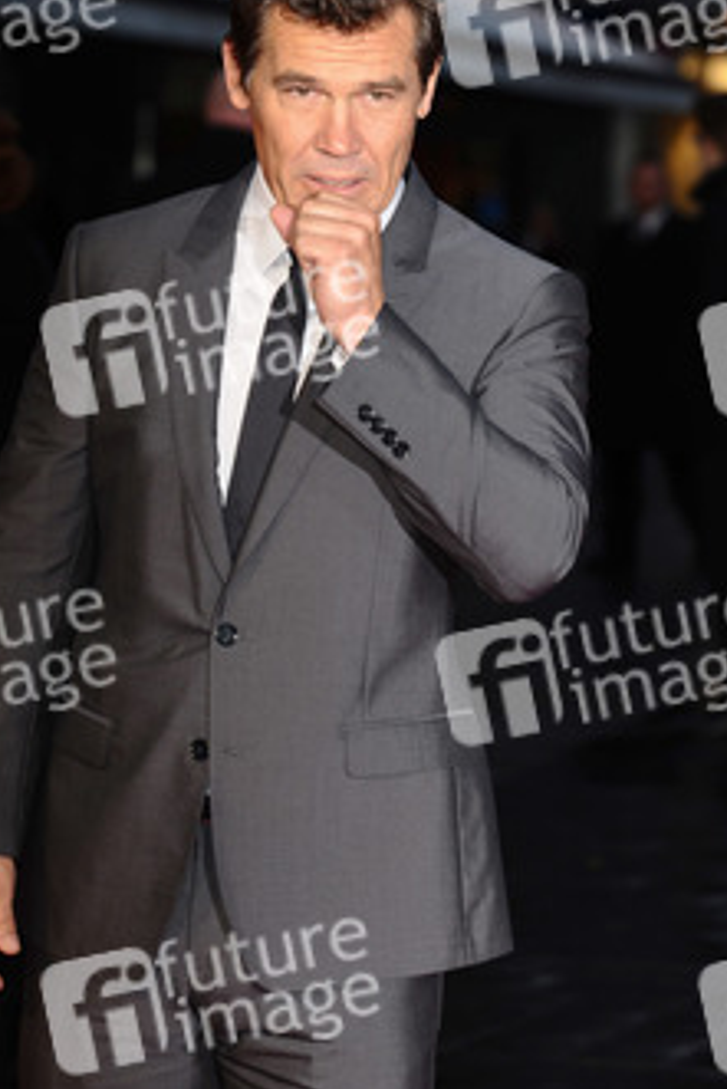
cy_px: 503
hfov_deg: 8.8
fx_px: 4720
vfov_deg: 13.2
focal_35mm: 156
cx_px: 308
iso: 320
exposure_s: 1/200
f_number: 4
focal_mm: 86
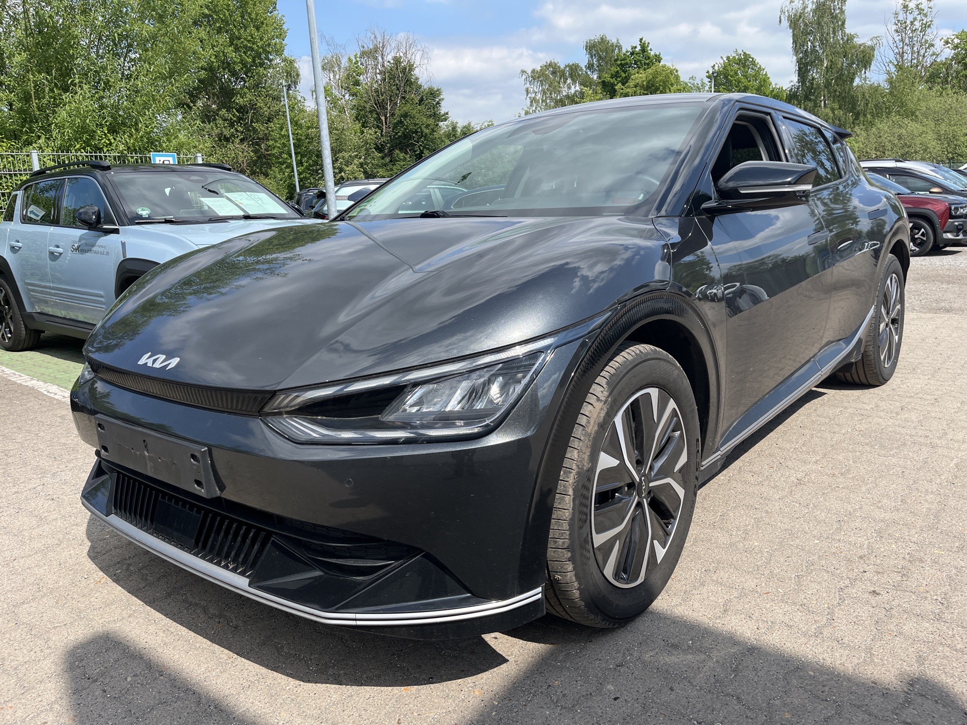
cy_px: 362
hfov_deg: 67.3
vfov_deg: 53.1
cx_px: 484
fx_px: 726
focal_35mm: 26
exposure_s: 1/2268
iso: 50
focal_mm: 5.1
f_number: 1.6
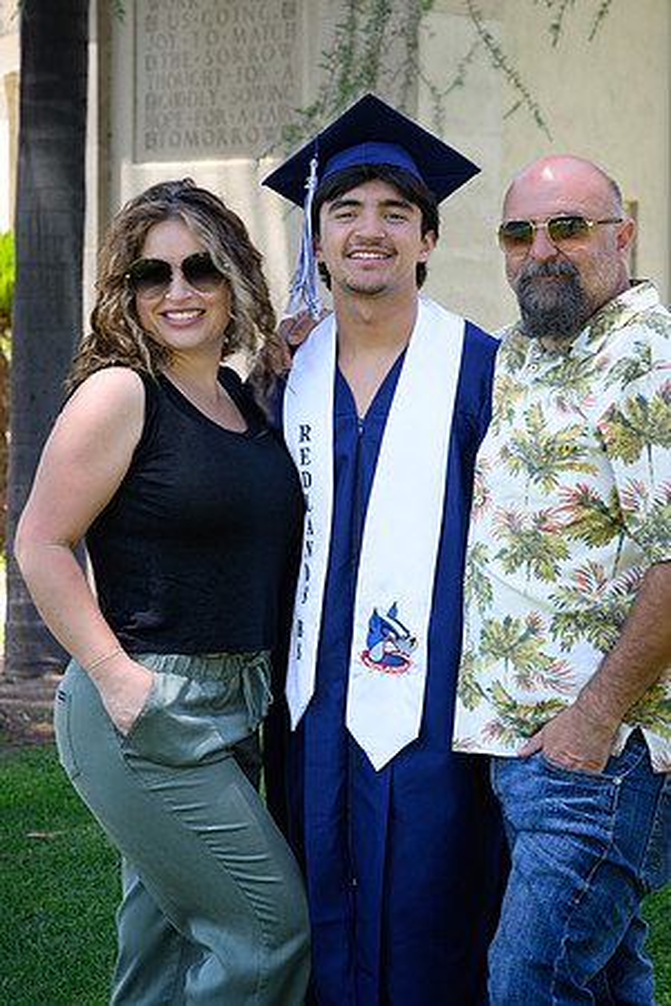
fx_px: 2376
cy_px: 503
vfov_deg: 23.9
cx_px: 336
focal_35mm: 85
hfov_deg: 16.1
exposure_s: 1/50
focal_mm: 85
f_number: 8
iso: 100
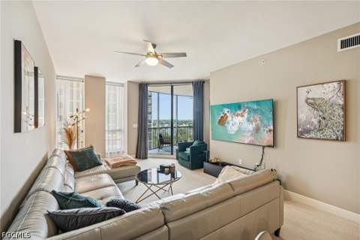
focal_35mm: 16
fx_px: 165
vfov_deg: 71.9
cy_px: 120
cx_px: 180
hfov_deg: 95.0
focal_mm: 16.5
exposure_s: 1/13
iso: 400
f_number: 8
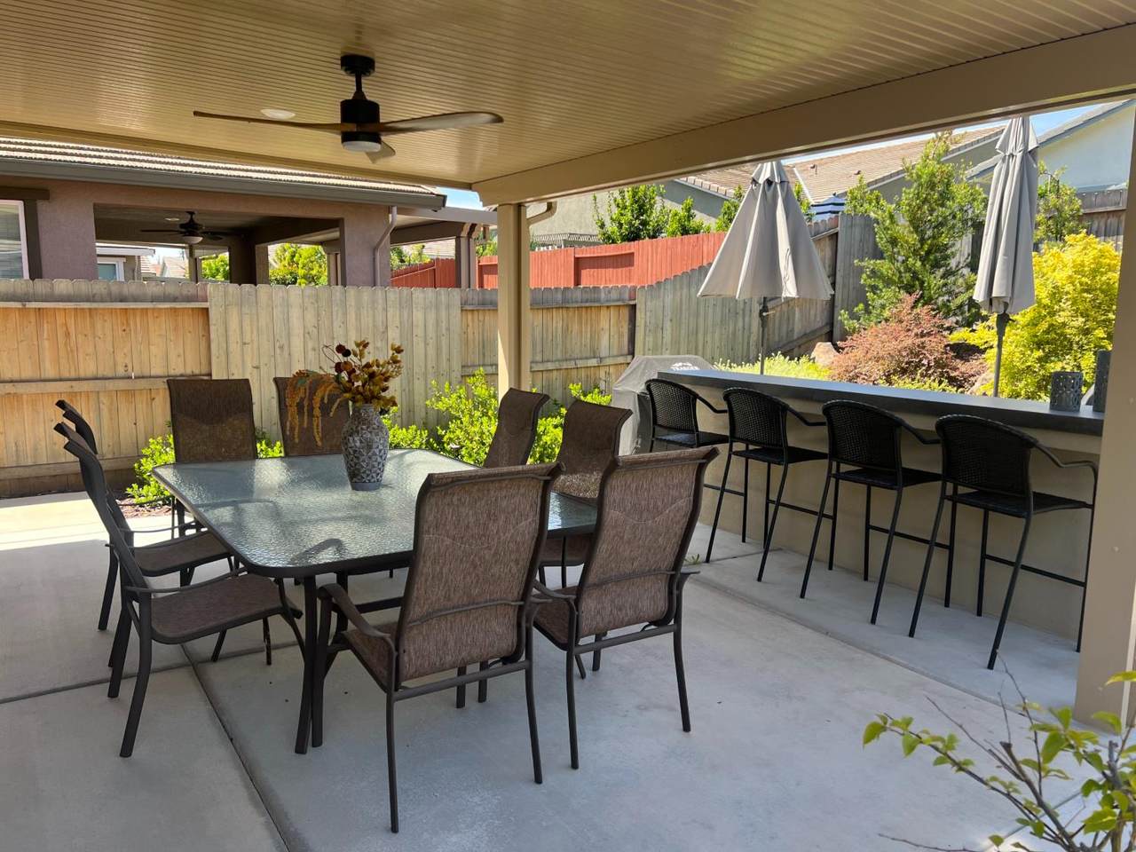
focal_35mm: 26
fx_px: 853
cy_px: 426
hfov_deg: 67.3
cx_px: 568
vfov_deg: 53.1
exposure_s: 1/846
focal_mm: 5.7
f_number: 1.5
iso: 50
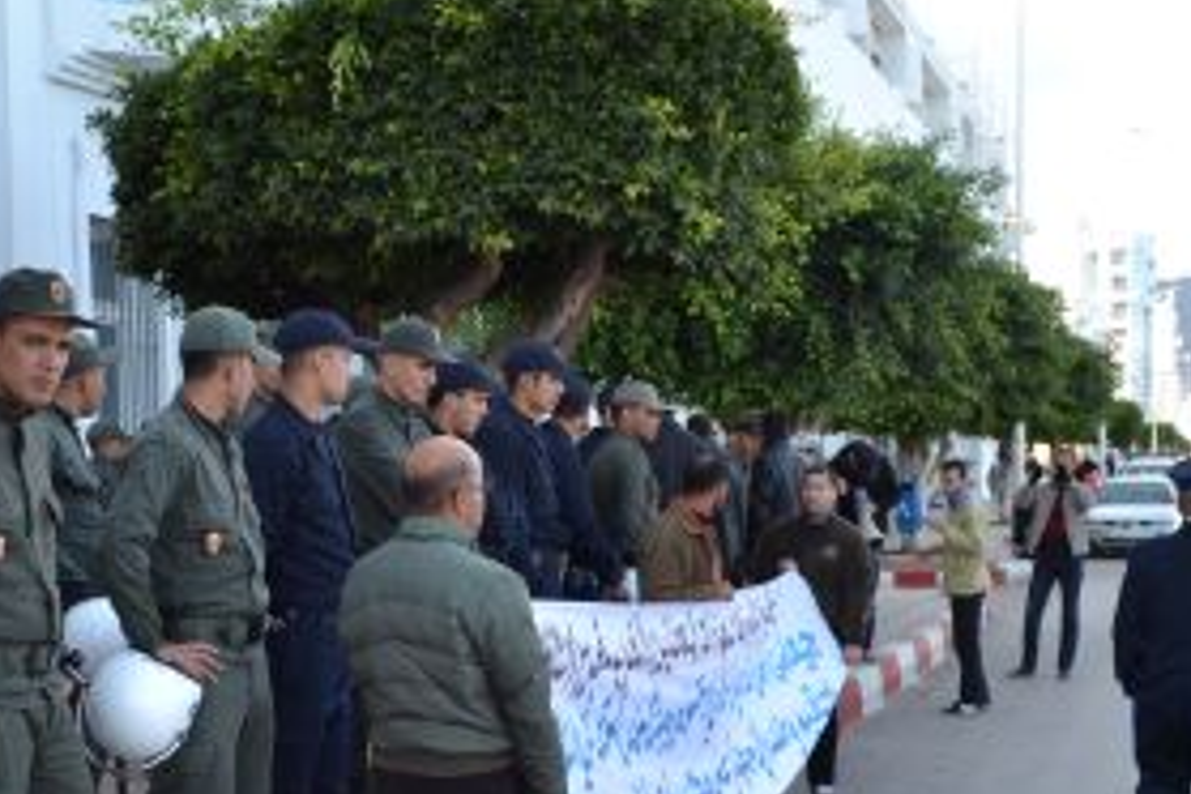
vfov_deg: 21.7
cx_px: 457
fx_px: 2051
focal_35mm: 62
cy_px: 593
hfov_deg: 32.3
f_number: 6.3
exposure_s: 1/160
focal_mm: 18
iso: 100
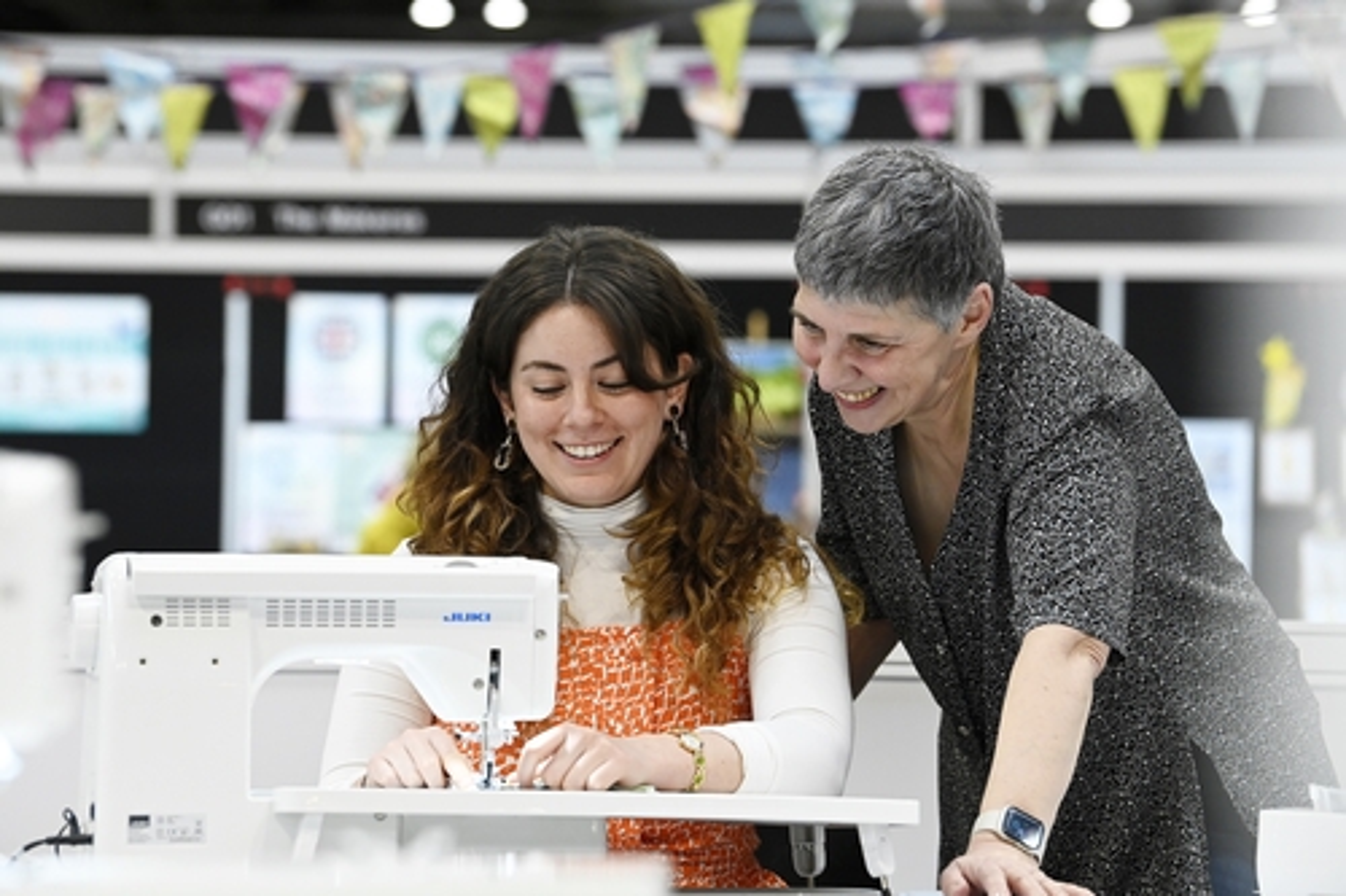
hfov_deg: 15.2
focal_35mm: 135
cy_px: 448
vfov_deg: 10.2
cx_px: 673
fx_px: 5046
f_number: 5
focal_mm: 135
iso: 4000
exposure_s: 1/320
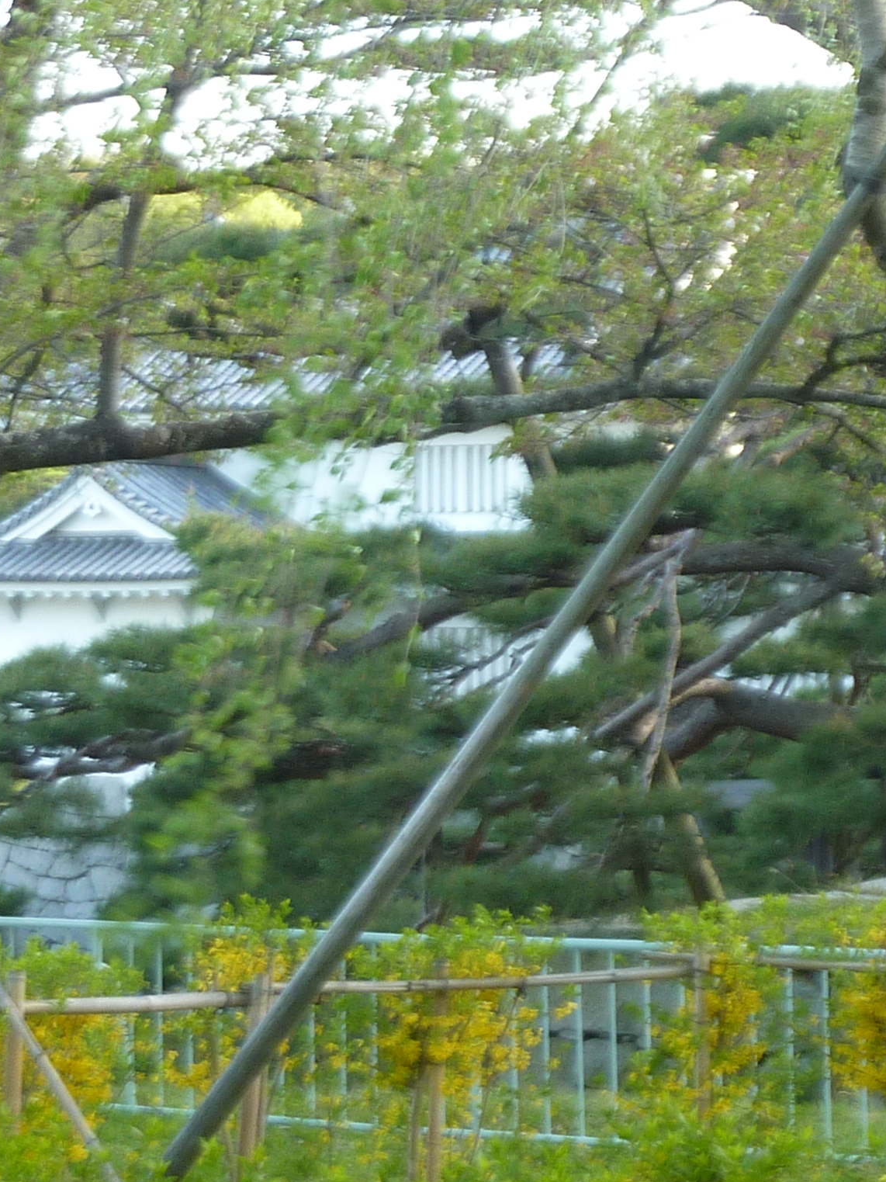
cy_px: 589
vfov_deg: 16.8
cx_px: 379
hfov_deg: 12.7
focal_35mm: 117
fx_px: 3993
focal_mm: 7.9
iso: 80
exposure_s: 1/40
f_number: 3.8
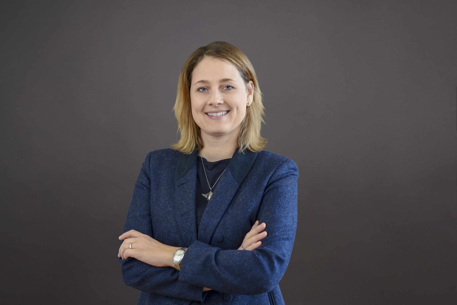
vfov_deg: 32.7
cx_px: 228
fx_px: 521
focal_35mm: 41
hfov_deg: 47.4
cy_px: 152
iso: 100
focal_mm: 41
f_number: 8
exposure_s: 1/160
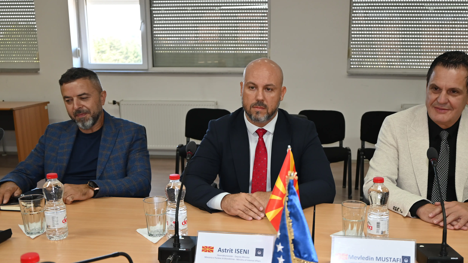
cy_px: 176
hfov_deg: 50.3
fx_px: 496
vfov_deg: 29.5
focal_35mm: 40
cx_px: 268
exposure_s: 1/60
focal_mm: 32
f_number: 4.8
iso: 560
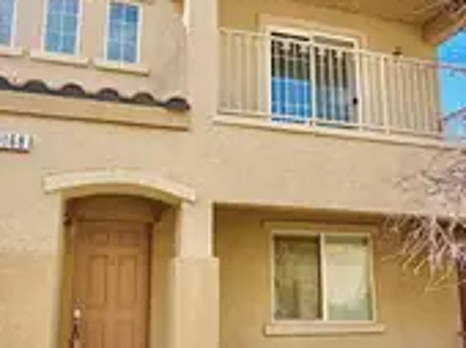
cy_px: 206
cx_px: 206
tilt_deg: +10.1
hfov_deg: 55.3
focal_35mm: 33
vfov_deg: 42.7
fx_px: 444
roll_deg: -0.7
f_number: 2.2
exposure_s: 1/569
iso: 40
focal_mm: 2.22
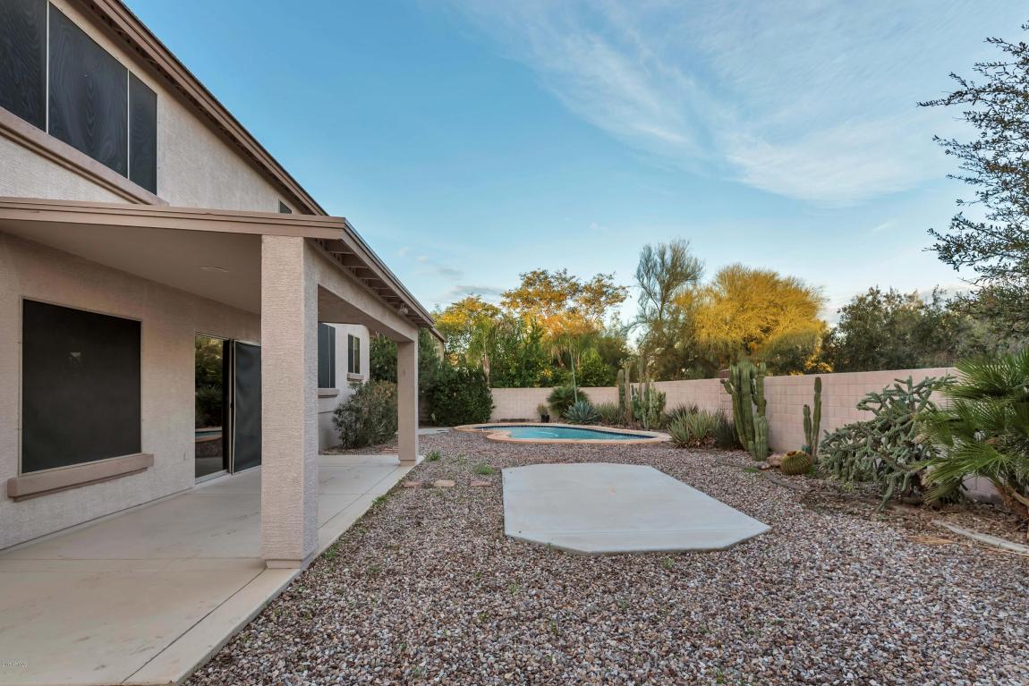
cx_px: 514
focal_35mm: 17
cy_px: 343
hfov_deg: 93.3
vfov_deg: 70.5
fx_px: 486
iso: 200
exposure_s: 1/100
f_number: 5
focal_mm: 17
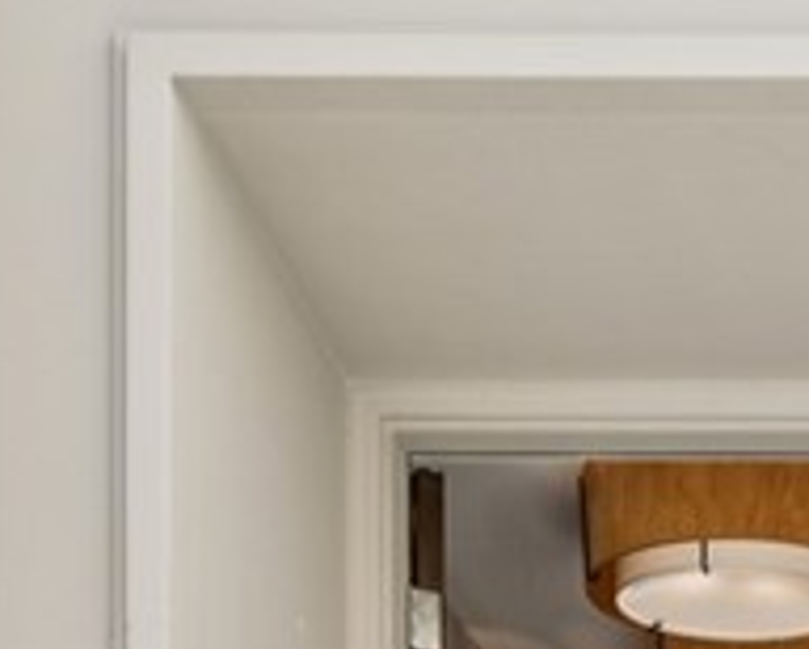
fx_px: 2013
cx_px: 952
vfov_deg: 15.5
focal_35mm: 84
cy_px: 1205
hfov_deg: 21.2
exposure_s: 1/20
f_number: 13
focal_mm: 16.8
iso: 100
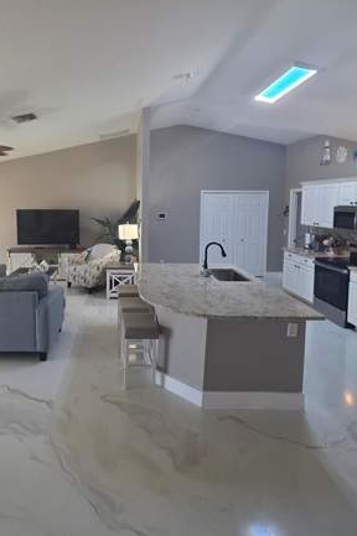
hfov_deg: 59.9
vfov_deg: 83.4
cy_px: 225
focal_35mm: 20
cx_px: 110
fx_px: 298
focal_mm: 2.2
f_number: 1.9
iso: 160
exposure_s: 1/60
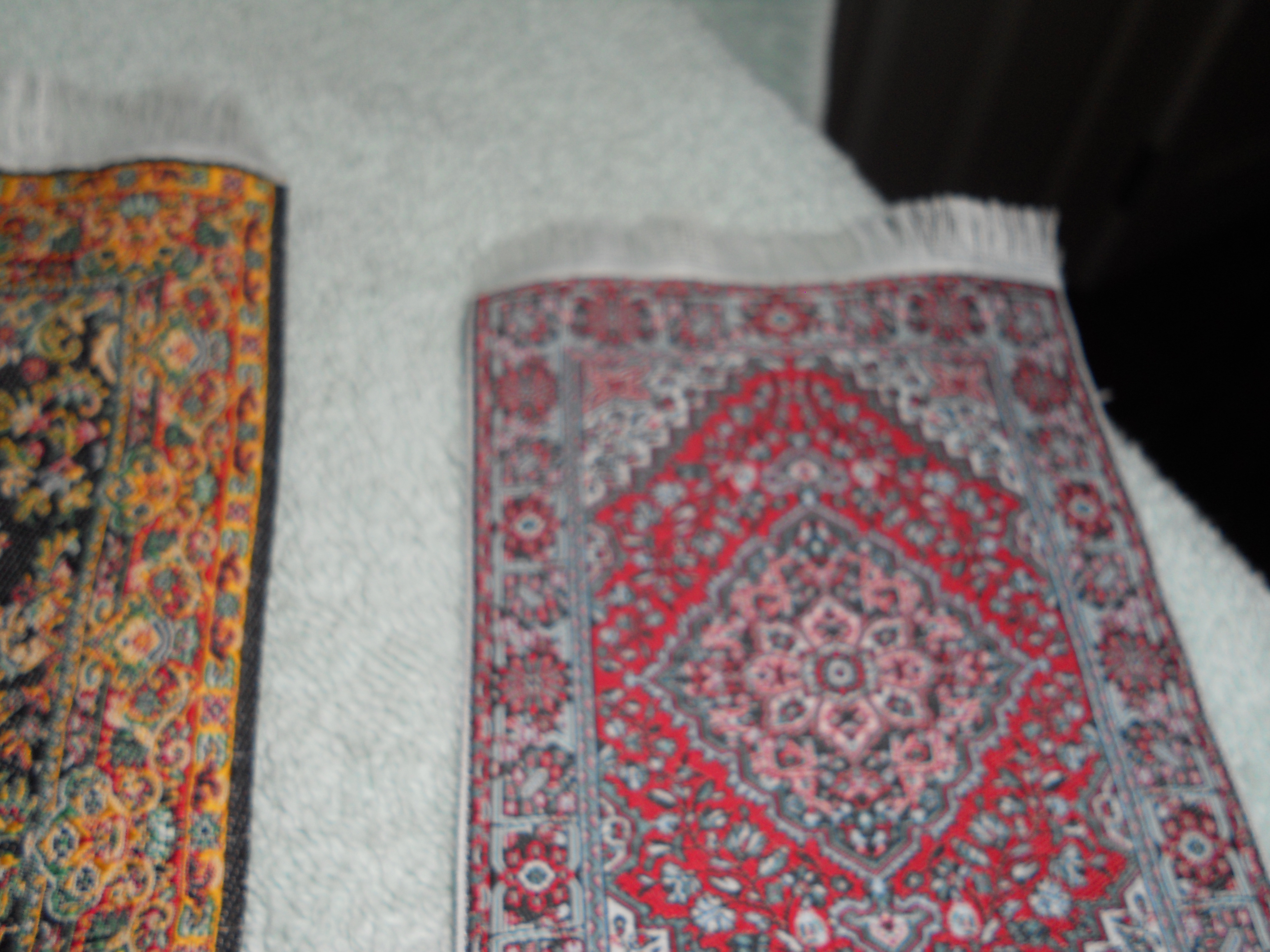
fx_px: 1174
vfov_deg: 44.2
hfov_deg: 56.8
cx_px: 635
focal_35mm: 32
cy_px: 476
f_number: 8.8
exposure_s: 1/25
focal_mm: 5.8
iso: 80
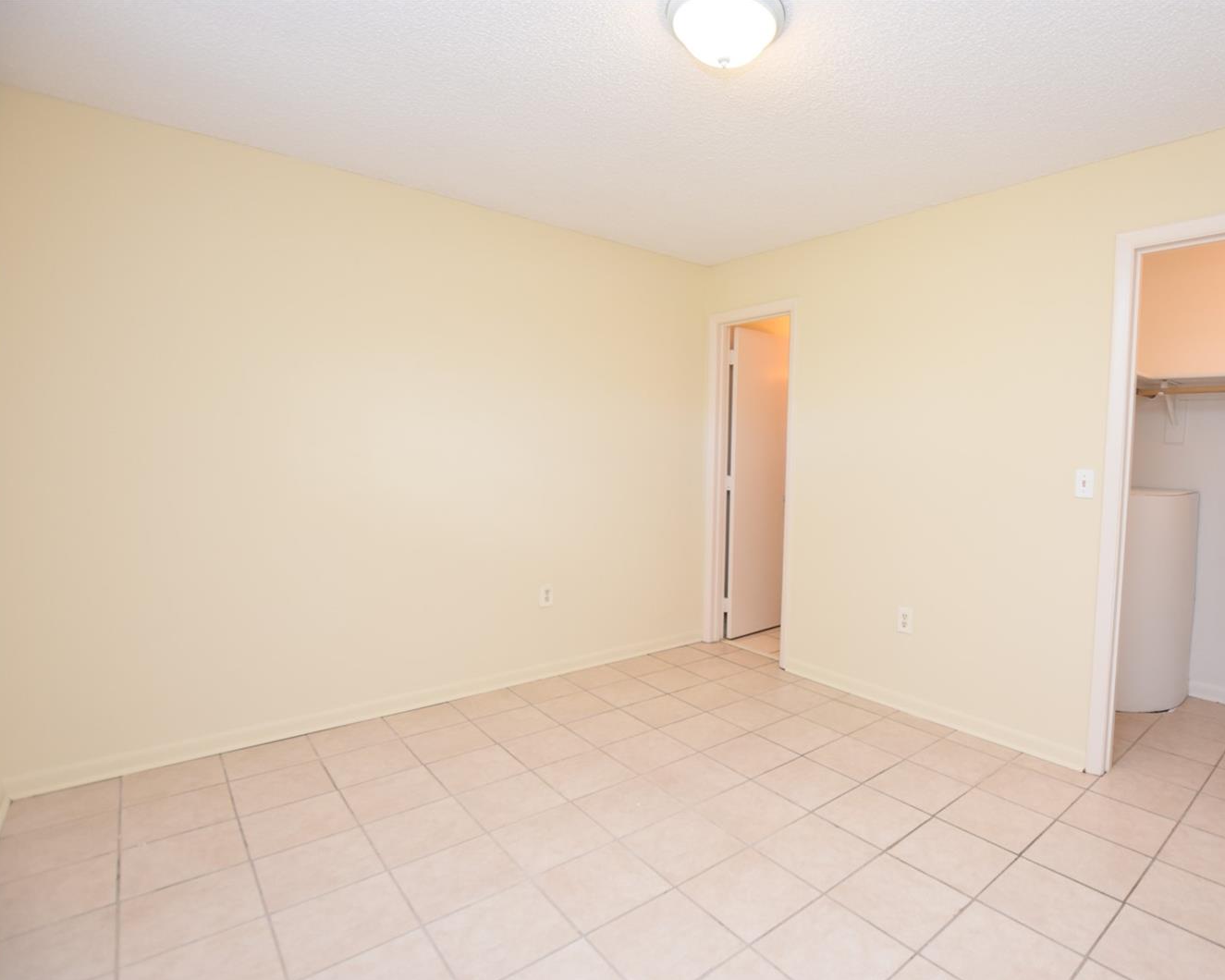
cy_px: 491
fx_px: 616
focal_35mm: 17
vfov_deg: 77.0
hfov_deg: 88.6
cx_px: 730
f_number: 4
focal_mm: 10
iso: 320
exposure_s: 1/60
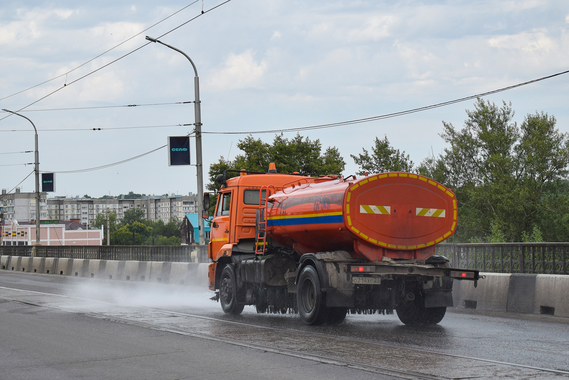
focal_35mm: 69
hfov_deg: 29.2
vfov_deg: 19.7
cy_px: 190
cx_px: 284
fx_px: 1090
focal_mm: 46
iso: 200
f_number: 5.6
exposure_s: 1/800
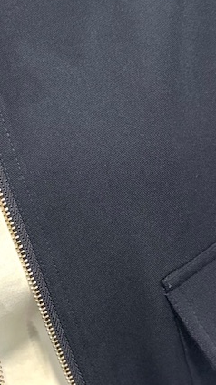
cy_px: 277
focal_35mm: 79
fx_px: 806
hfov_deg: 15.0
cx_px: -1
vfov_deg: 26.6
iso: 640
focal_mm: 6.86
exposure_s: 1/60
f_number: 1.78
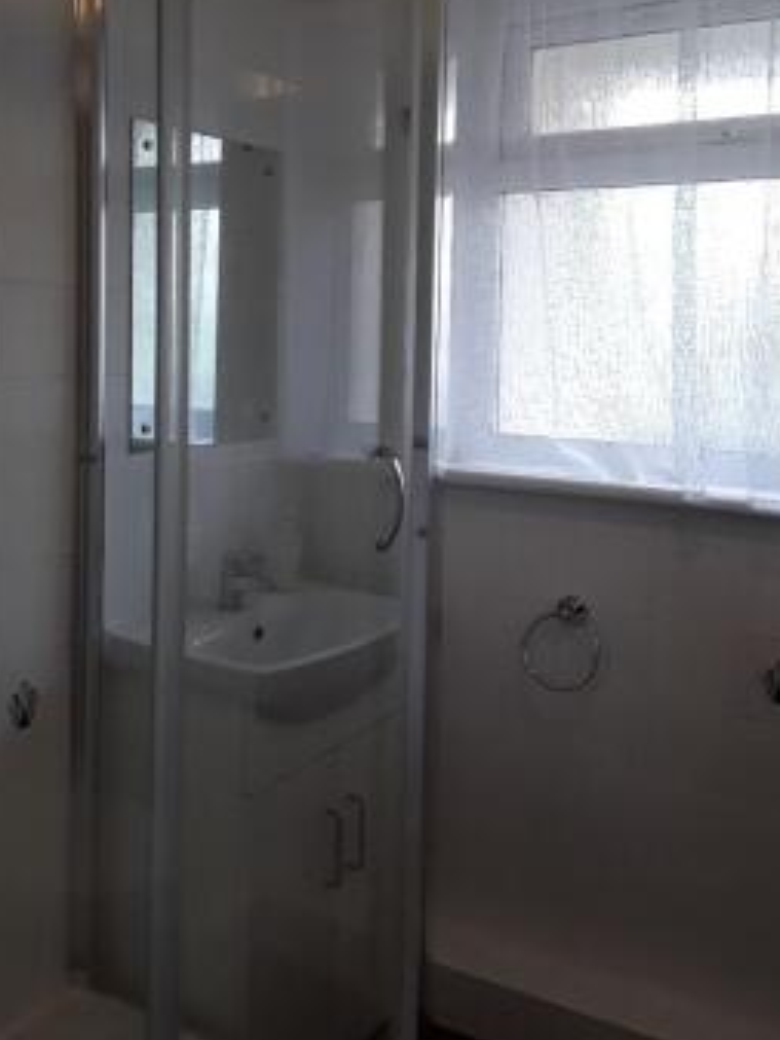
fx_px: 1051
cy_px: 406
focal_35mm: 35
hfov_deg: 40.6
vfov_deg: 52.2
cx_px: 339
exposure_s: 1/33
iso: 64
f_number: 1.9
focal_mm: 2.91
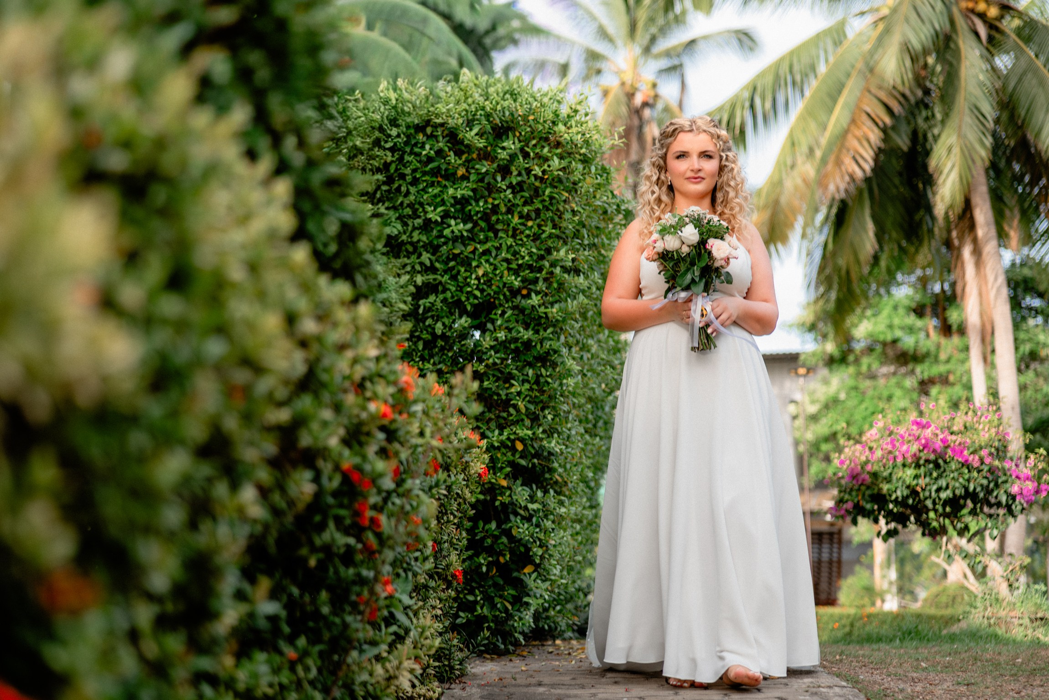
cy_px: 350
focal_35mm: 52
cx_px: 524
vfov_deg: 25.9
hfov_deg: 38.1
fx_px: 1520
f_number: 2.2
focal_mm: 50
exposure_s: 1/400
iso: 250
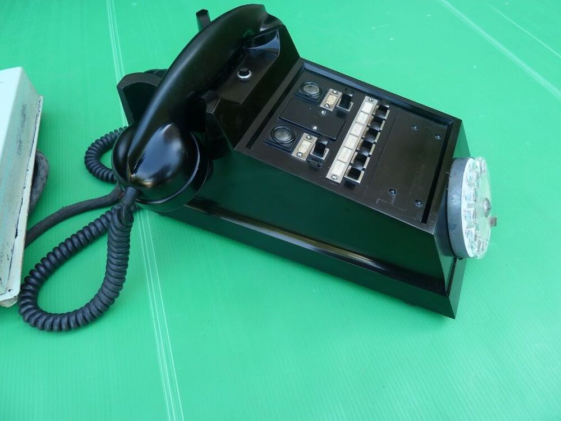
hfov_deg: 69.4
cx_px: 280
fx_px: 405
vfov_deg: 54.9
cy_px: 210
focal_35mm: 25
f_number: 3.3
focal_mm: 4.1
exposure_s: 1/40
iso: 80
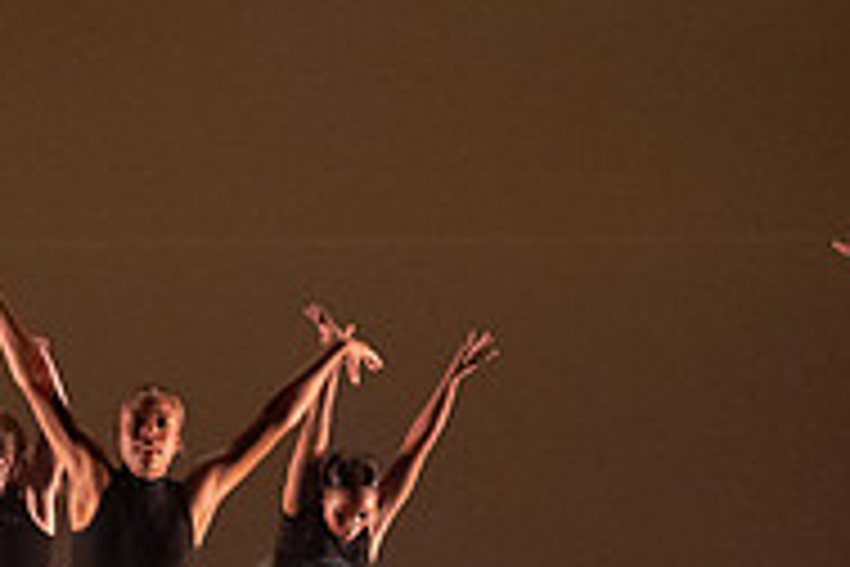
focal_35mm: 232
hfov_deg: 8.9
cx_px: 281
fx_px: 5477
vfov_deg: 5.9
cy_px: 716
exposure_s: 1/320
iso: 4000
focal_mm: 64
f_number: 3.2
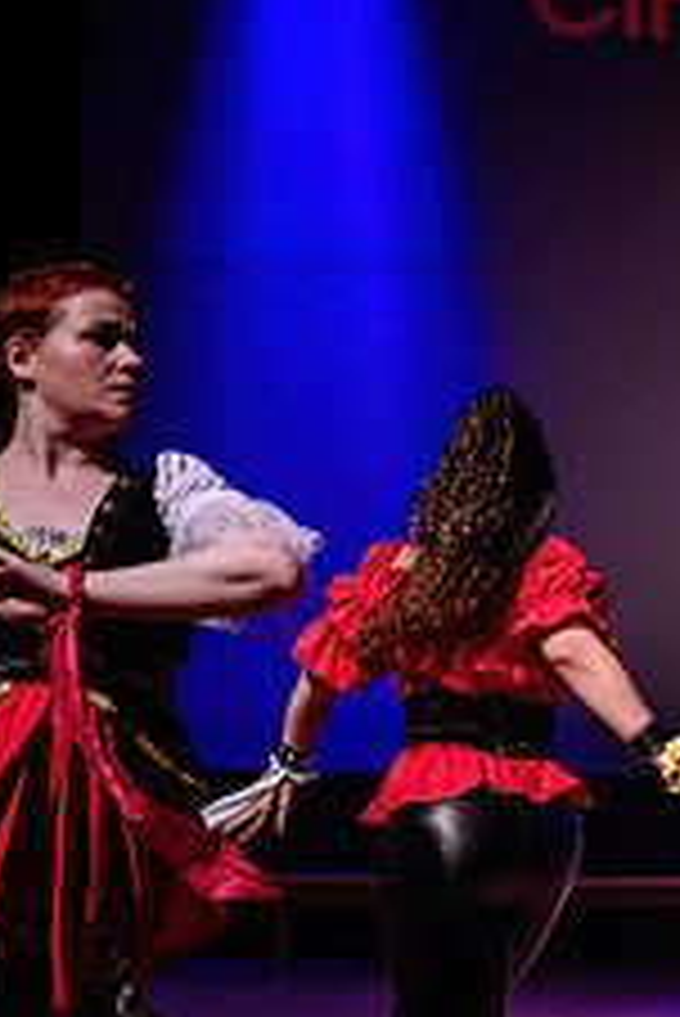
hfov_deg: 14.3
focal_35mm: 86
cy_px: 749
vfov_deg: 23.4
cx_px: 1171
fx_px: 2433
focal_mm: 33.5
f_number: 2.8
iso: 1600
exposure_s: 1/320
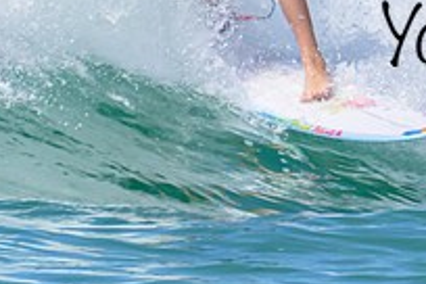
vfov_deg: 0.4
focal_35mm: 3091
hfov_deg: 0.7
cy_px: -119
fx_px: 36574
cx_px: 711
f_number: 16
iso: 1400
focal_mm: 800
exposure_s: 1/2000
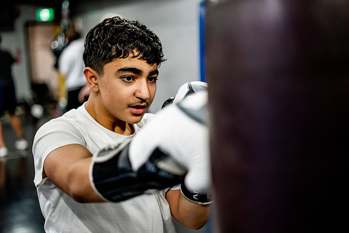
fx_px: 485
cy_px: 116
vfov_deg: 27.0
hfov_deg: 39.6
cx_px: 174
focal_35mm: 50
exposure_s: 1/500
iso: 4000
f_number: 1.8
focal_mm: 50
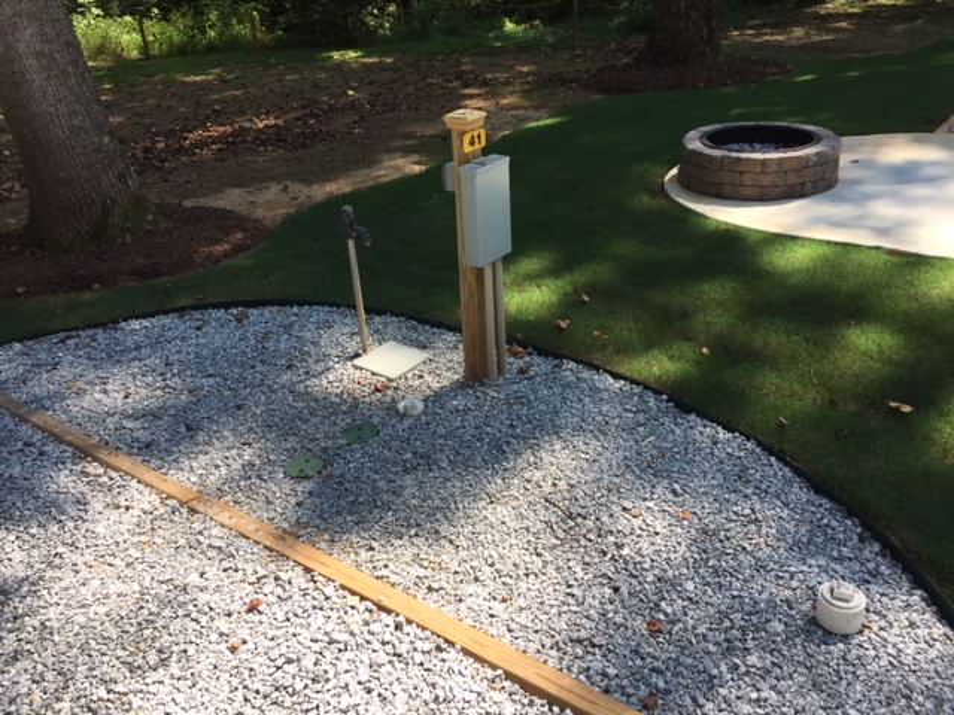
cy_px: 358
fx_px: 799
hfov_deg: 61.7
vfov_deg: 48.2
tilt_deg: -29.0
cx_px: 477
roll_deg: +3.9
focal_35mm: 29
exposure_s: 1/898
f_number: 2.2
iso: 32
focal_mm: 4.15
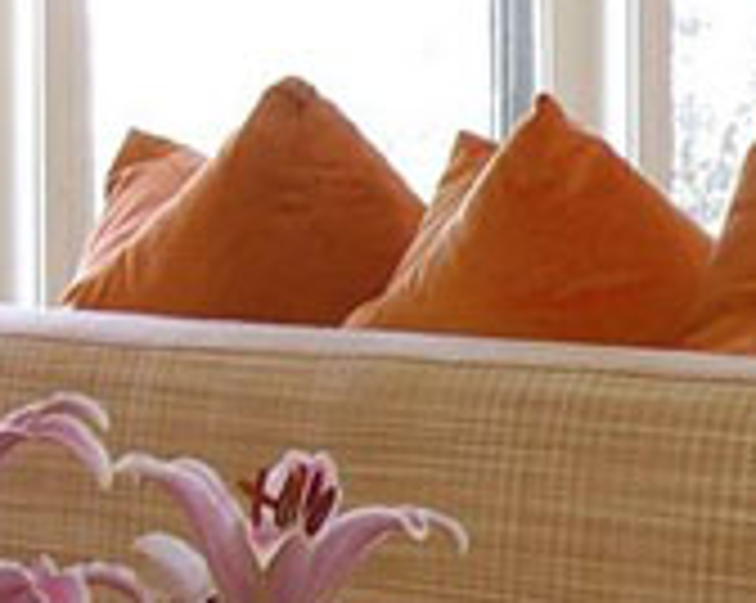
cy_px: 117
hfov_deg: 7.4
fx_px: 5386
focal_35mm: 241
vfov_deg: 6.4
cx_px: 1935
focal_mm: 24
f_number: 14
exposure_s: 1/3
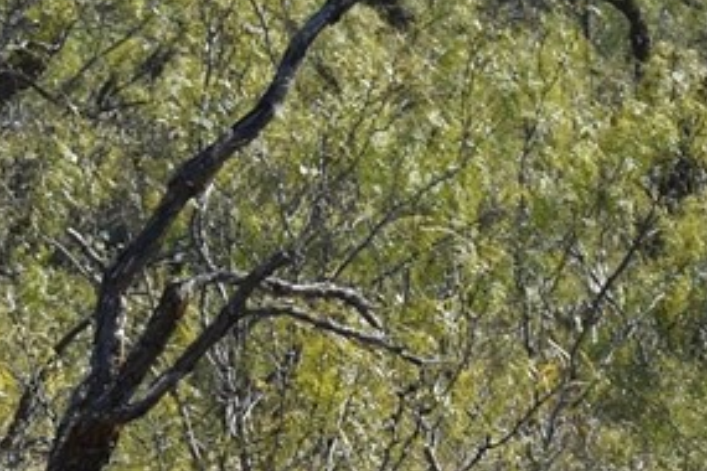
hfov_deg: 3.3
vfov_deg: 2.2
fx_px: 12368
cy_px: 526
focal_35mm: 630
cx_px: 1034
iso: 100
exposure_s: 1/250
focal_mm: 55
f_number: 8
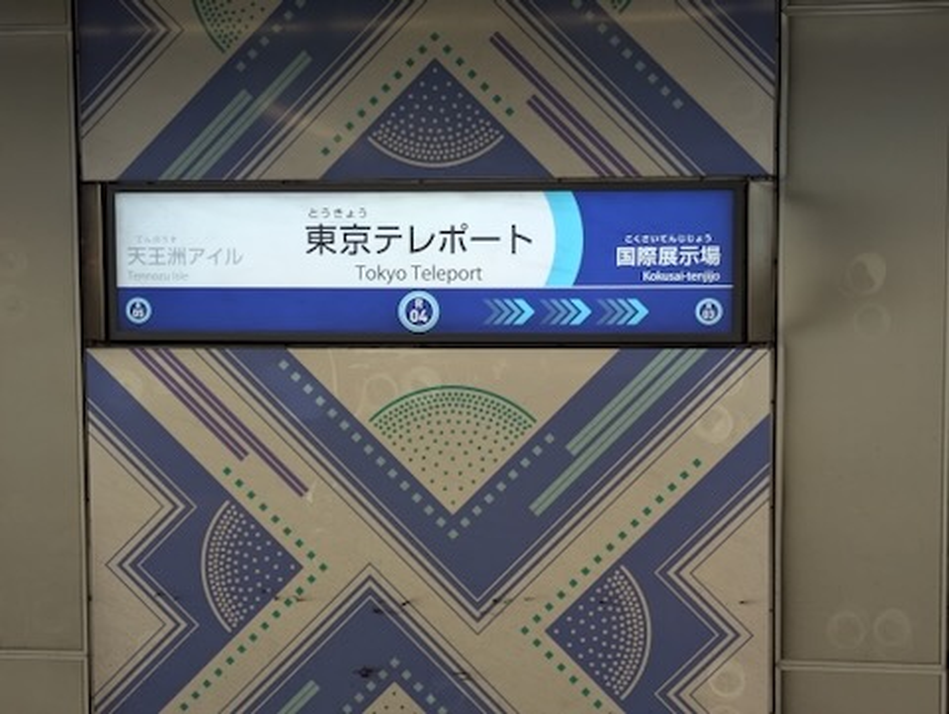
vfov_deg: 28.6
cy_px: 357
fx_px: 1400
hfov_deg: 37.5
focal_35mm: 51
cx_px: 474
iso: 59
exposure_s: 1/25
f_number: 1.89
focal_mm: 5.43
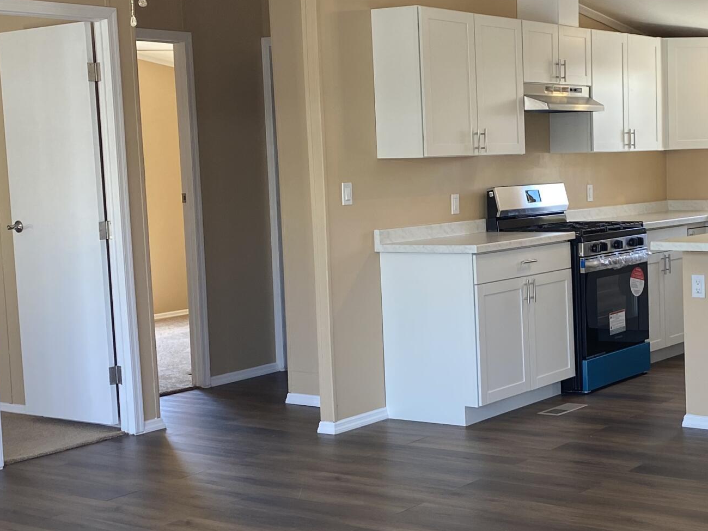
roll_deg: +1.4
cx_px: 584
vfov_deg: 24.4
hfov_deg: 31.2
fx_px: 1227
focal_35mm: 60
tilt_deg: -8.5
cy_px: 274
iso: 64
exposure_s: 1/120
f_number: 1.8
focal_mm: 4.25
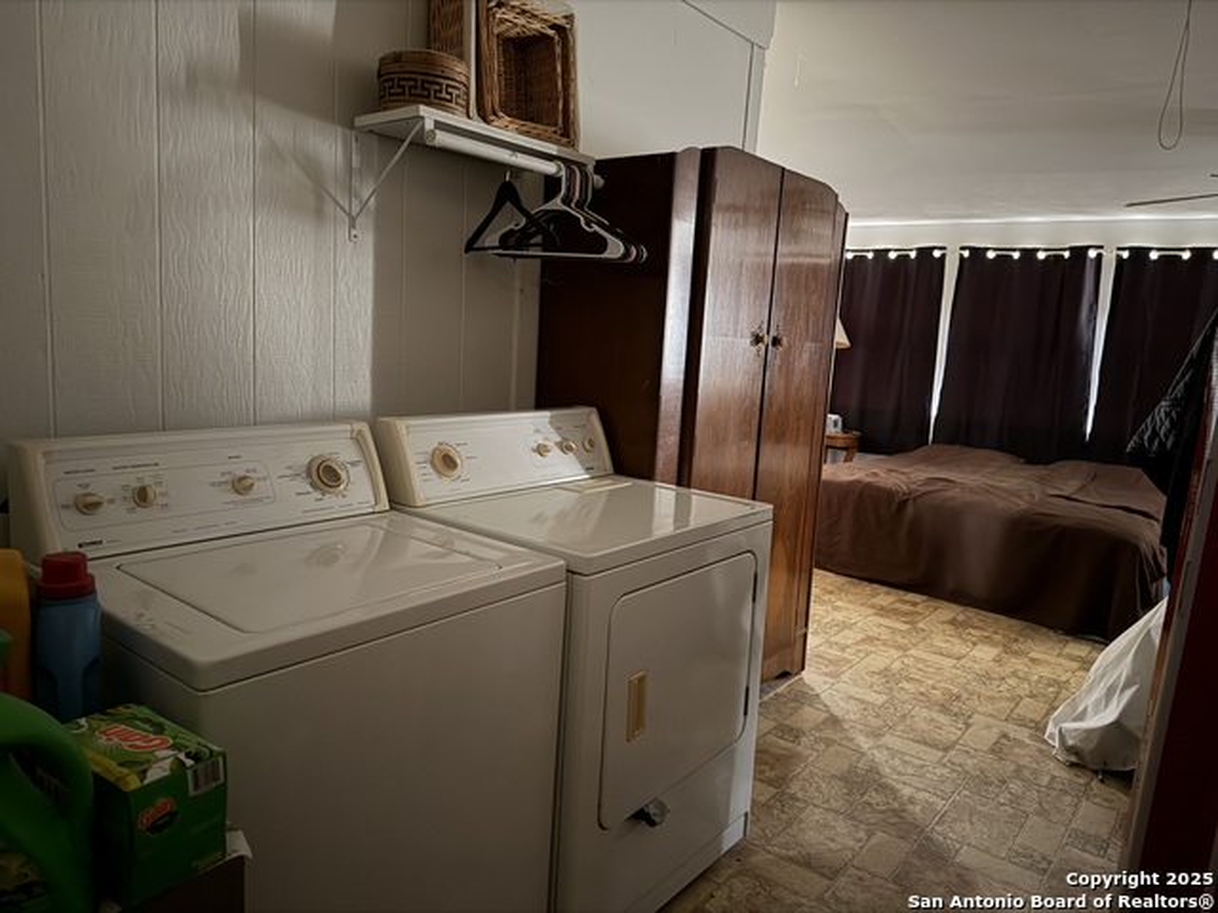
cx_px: 609
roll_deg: -4.2
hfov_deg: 71.6
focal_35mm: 24
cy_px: 456
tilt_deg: -8.3
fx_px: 844
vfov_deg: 56.8
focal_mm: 6.76
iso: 1600
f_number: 1.78
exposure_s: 1/10
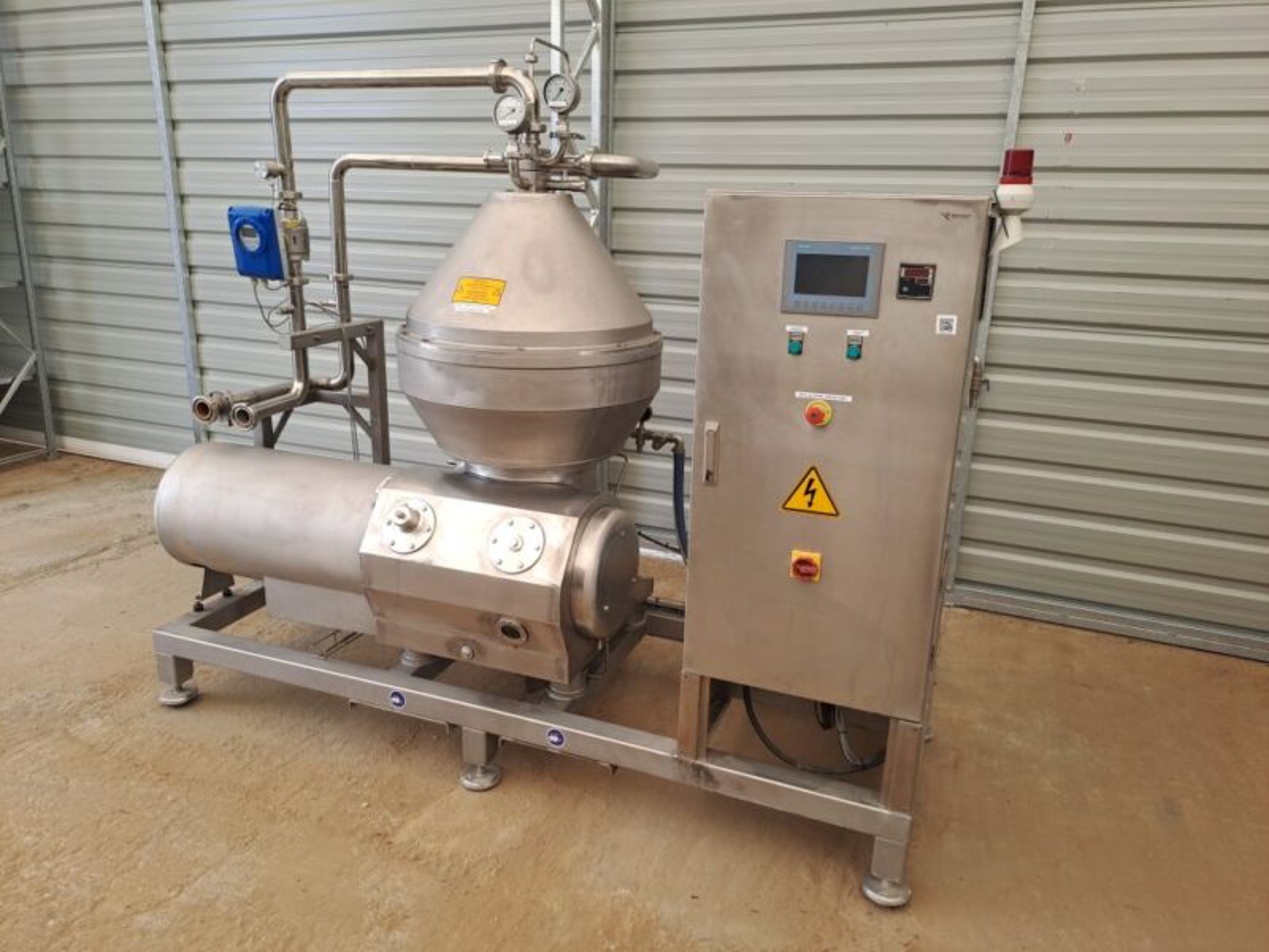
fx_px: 916
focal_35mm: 25
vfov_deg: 54.9
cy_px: 476
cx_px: 634
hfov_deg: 69.4
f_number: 1.8
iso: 32
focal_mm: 4.65
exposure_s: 1/112
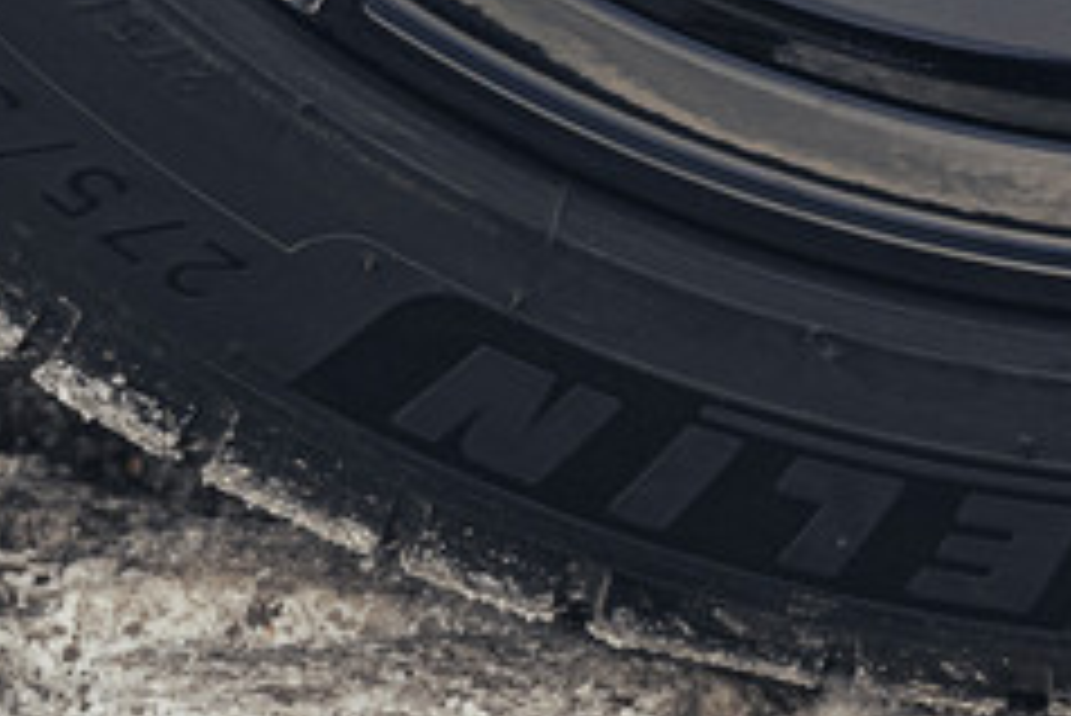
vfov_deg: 2.0
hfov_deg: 3.0
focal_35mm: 681
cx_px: 40
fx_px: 20271
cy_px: -865
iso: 400
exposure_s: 1/160
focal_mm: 135
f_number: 8
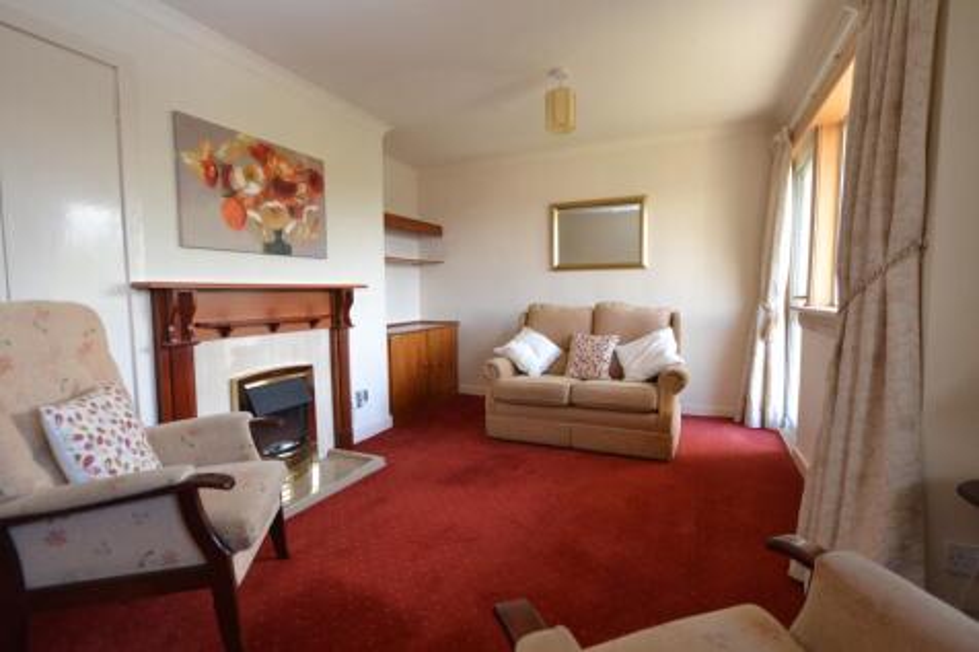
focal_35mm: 15
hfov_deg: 100.4
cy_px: 326
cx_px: 490
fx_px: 408
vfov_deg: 77.3
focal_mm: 10
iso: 400
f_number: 4.5
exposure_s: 1/80
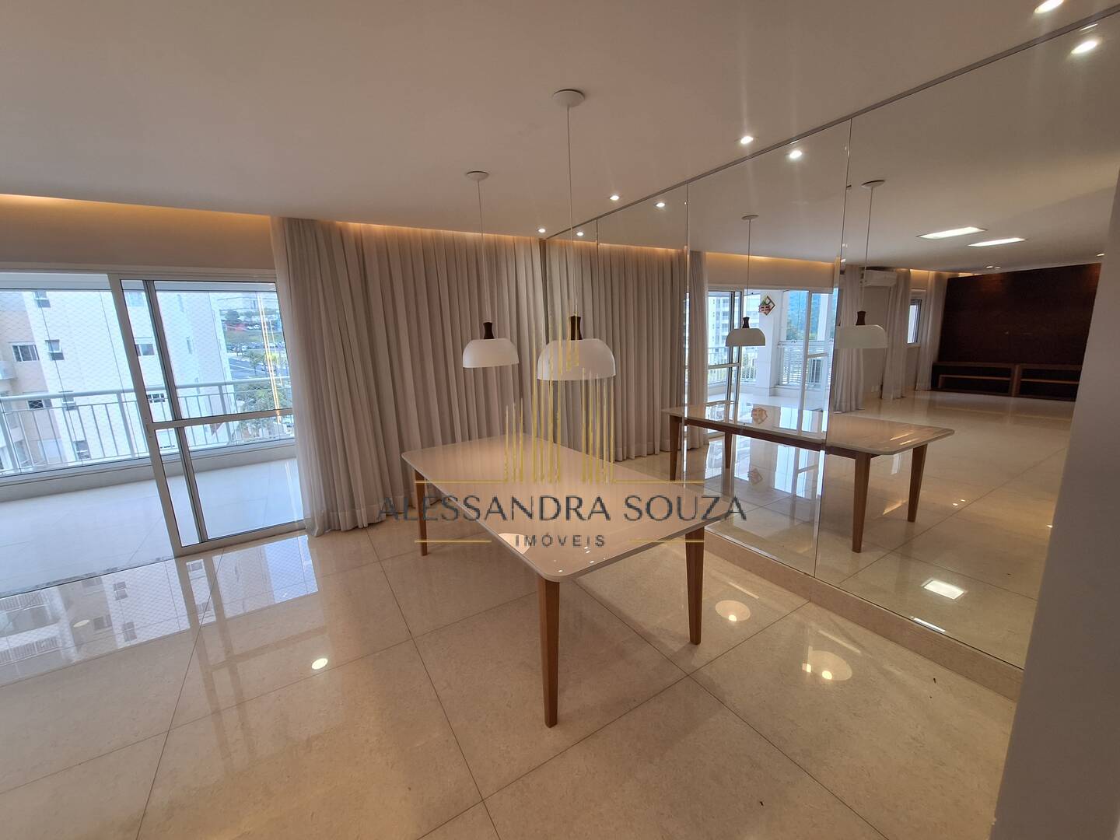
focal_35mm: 13
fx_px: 421
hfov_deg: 106.2
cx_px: 560
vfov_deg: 89.9
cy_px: 420
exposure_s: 1/60
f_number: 2.2
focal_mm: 1.74
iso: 50
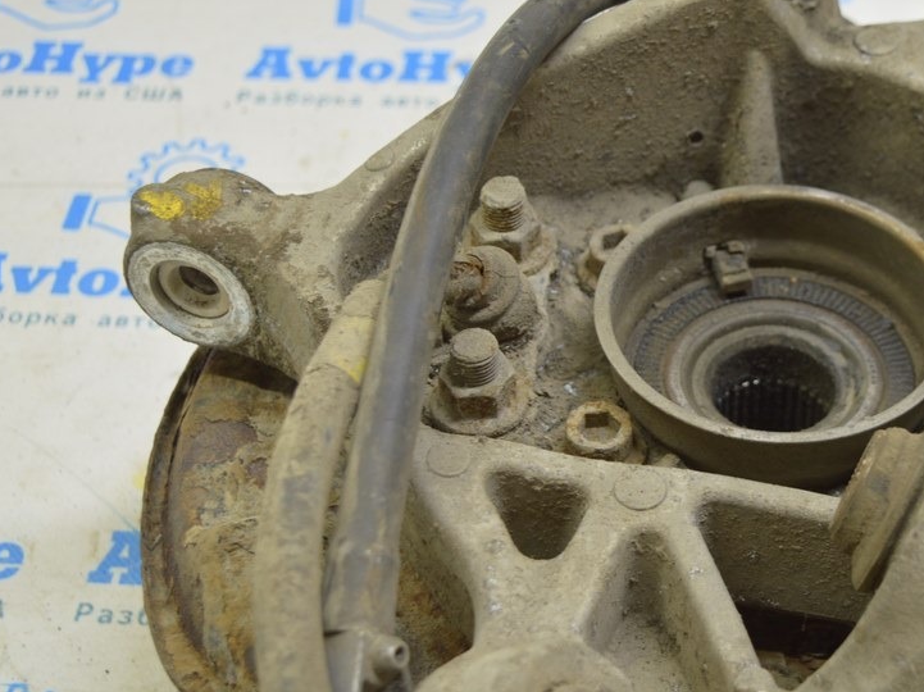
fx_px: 1912
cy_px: 350
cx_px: 625
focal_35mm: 72
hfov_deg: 27.0
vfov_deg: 20.5
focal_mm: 35
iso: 400
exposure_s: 1/20
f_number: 5.6
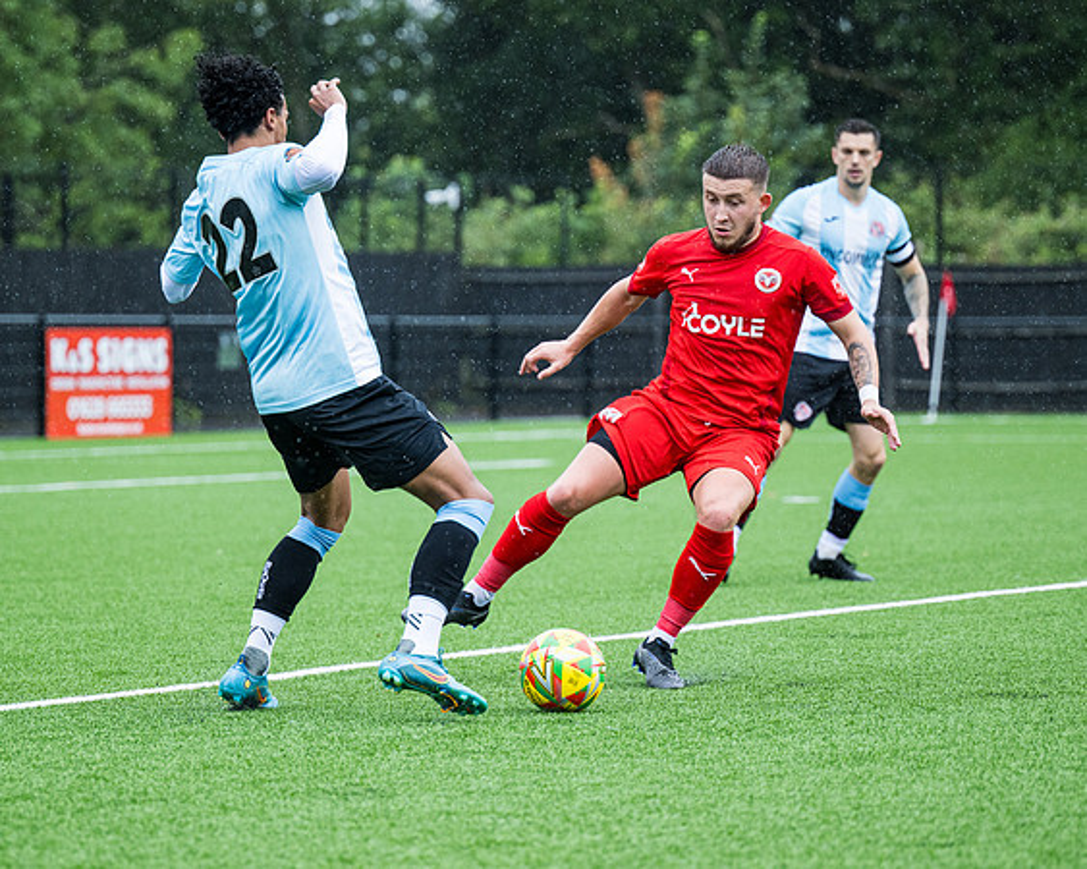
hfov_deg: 9.8
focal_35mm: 197
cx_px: 522
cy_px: 466
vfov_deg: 7.8
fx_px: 6332
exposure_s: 1/1250
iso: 800
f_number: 4
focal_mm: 160
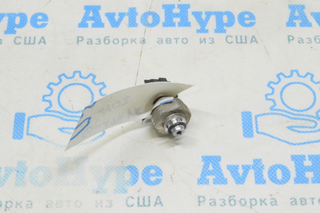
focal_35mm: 78
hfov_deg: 26.0
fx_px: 693
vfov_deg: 17.5
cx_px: 160
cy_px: 106
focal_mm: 52
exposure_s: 1/15
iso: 6400
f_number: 20
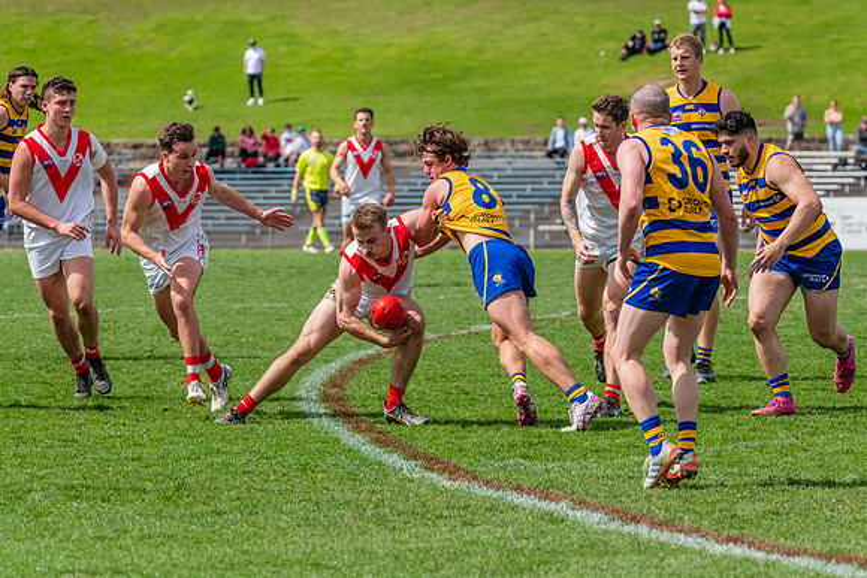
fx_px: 5429
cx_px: 434
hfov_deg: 9.1
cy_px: 289
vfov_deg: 6.1
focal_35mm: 225
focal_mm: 220
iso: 800
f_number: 8
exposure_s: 1/1600
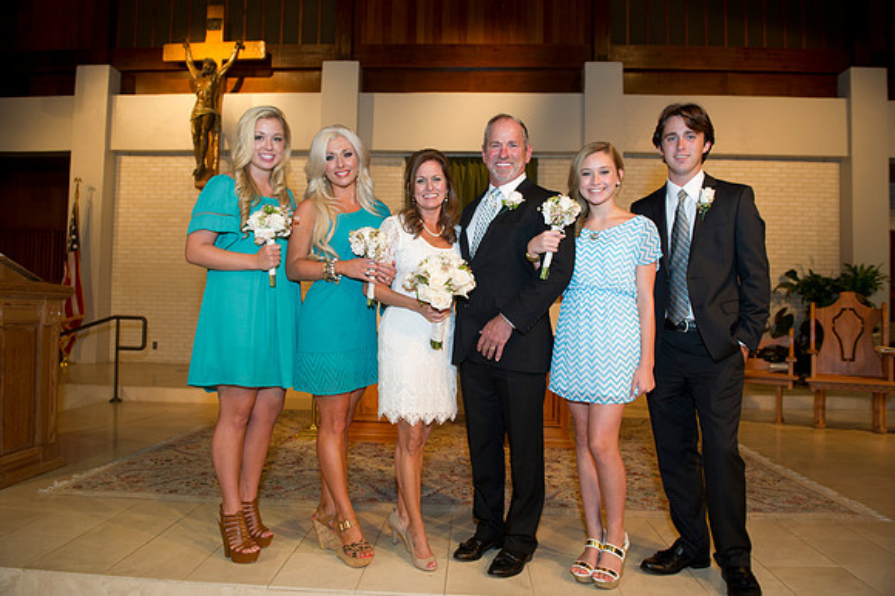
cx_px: 448
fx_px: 596
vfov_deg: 53.1
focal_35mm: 24
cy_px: 298
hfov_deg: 73.8
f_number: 5
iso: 1250
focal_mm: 24
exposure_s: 1/125
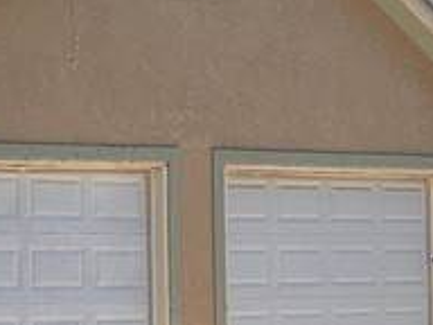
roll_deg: +1.9
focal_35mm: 139
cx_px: -65
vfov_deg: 10.6
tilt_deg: -1.2
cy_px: 323
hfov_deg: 13.8
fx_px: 1739
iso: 50
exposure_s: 1/4630
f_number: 1.5
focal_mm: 5.7
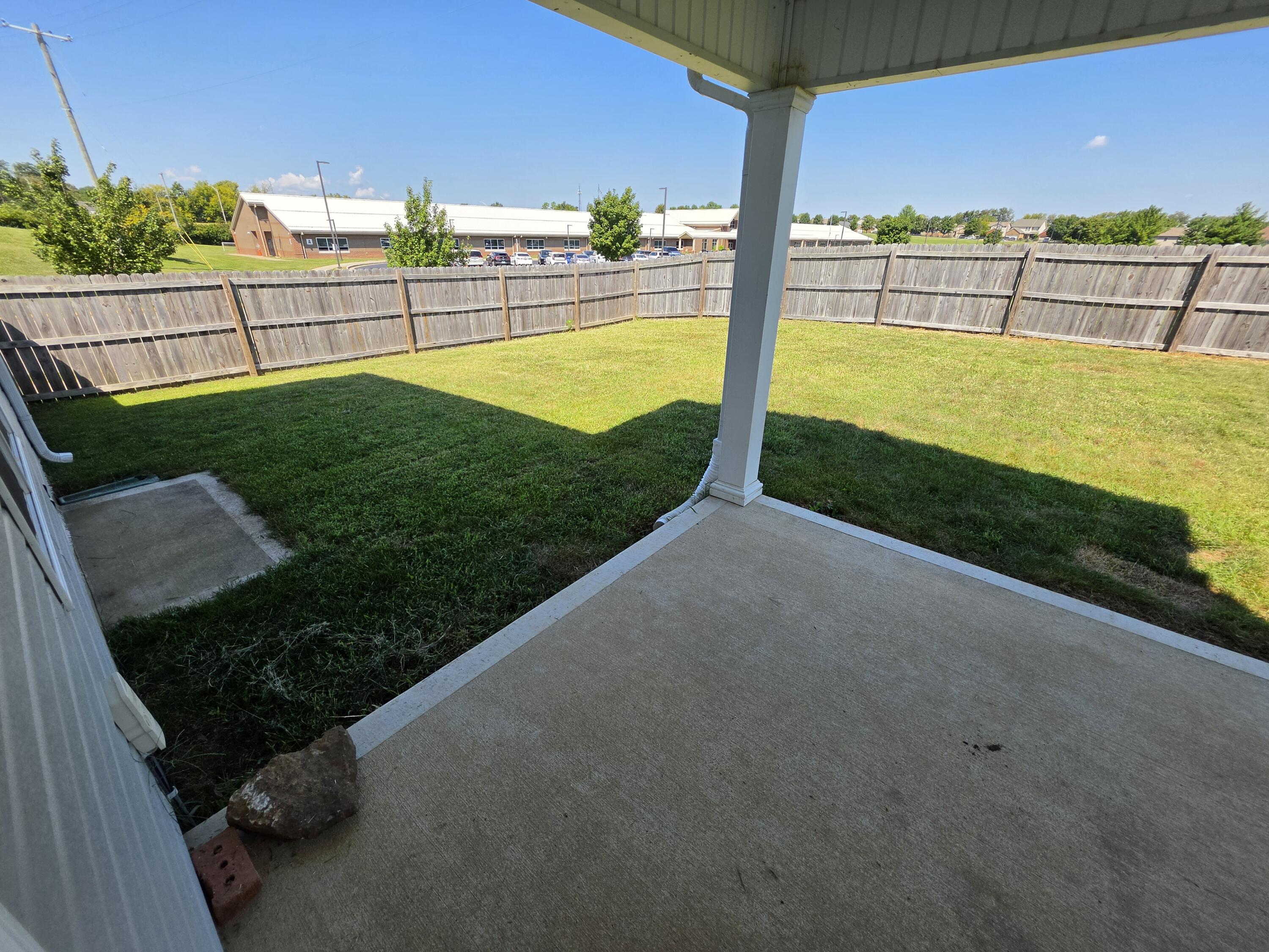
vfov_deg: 89.9
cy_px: 476
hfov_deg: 106.2
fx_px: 477
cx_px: 634
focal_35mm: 13
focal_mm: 2.2
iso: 32
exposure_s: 1/1279
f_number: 1.9
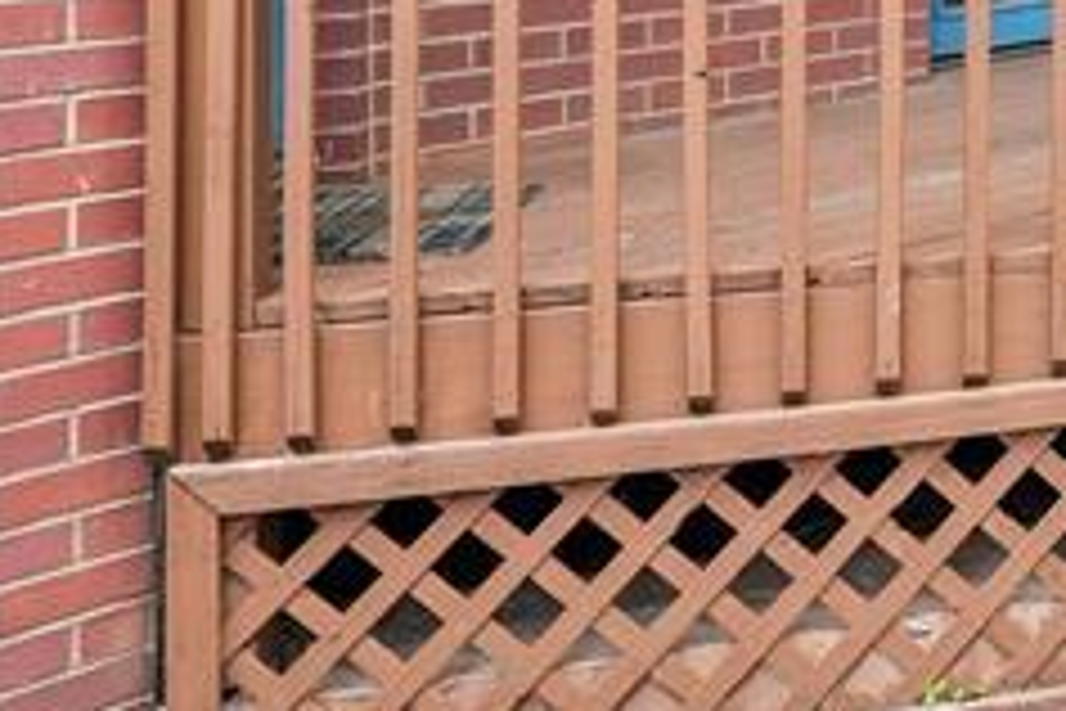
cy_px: -126
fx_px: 2043
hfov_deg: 25.5
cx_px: 1354
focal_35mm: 69
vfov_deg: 18.7
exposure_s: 1/40
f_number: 8
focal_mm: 16
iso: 100
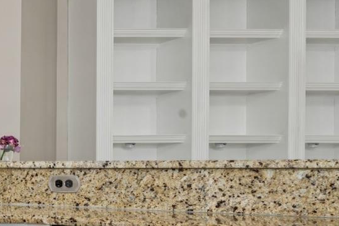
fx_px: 590
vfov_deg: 21.4
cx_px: -281
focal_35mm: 63
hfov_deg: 20.9
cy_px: 183
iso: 100
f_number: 13
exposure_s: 1
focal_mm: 16.7
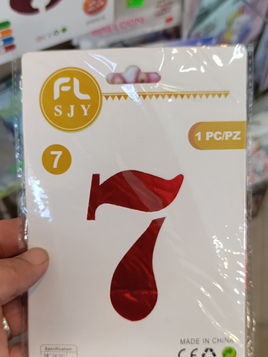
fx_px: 474
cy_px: 178
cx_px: 134
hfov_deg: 31.6
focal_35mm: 46
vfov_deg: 41.2
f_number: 1.6
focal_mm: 6.14
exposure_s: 1/100
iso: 640
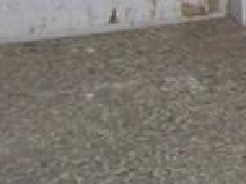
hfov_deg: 7.4
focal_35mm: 244
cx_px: 658
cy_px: -417
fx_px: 1733
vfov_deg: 5.6
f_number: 2.7
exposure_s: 1/160
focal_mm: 6
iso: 80
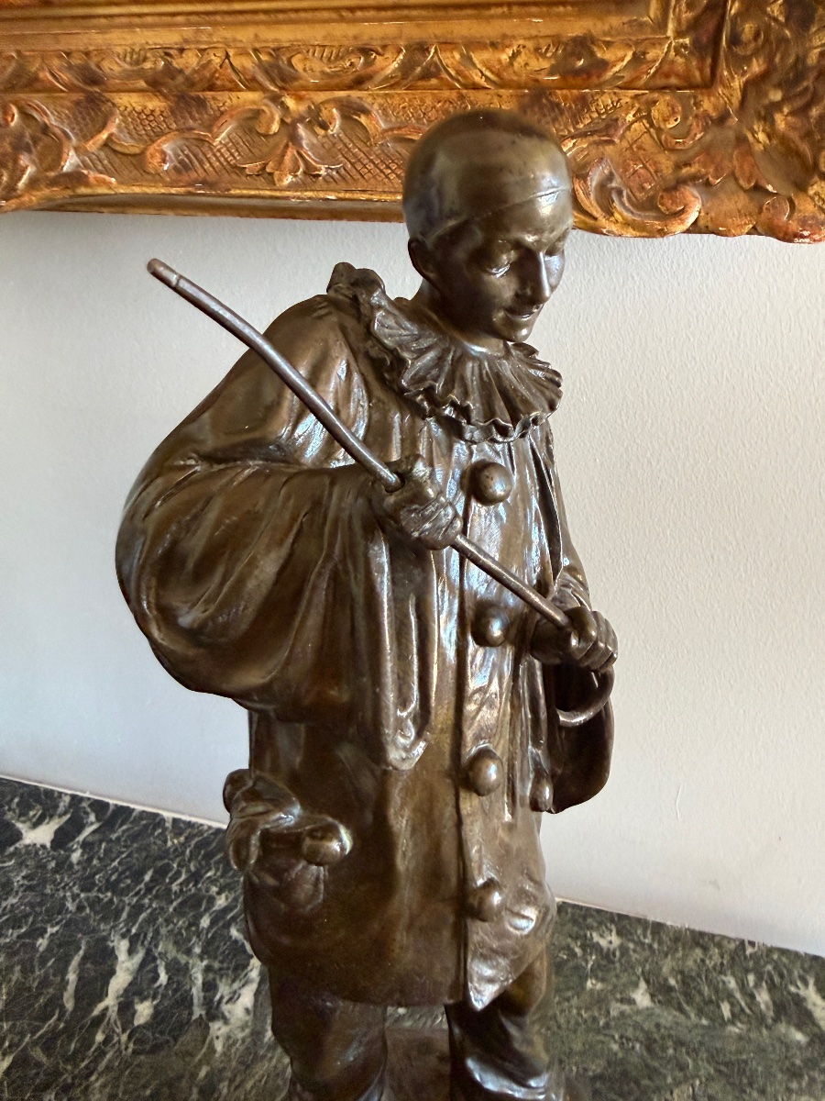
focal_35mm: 24
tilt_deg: -22.0
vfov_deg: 71.6
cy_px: 550
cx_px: 412
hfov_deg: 56.8
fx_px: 763
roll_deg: -1.3
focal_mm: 2.22
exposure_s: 1/60
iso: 400
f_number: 2.2
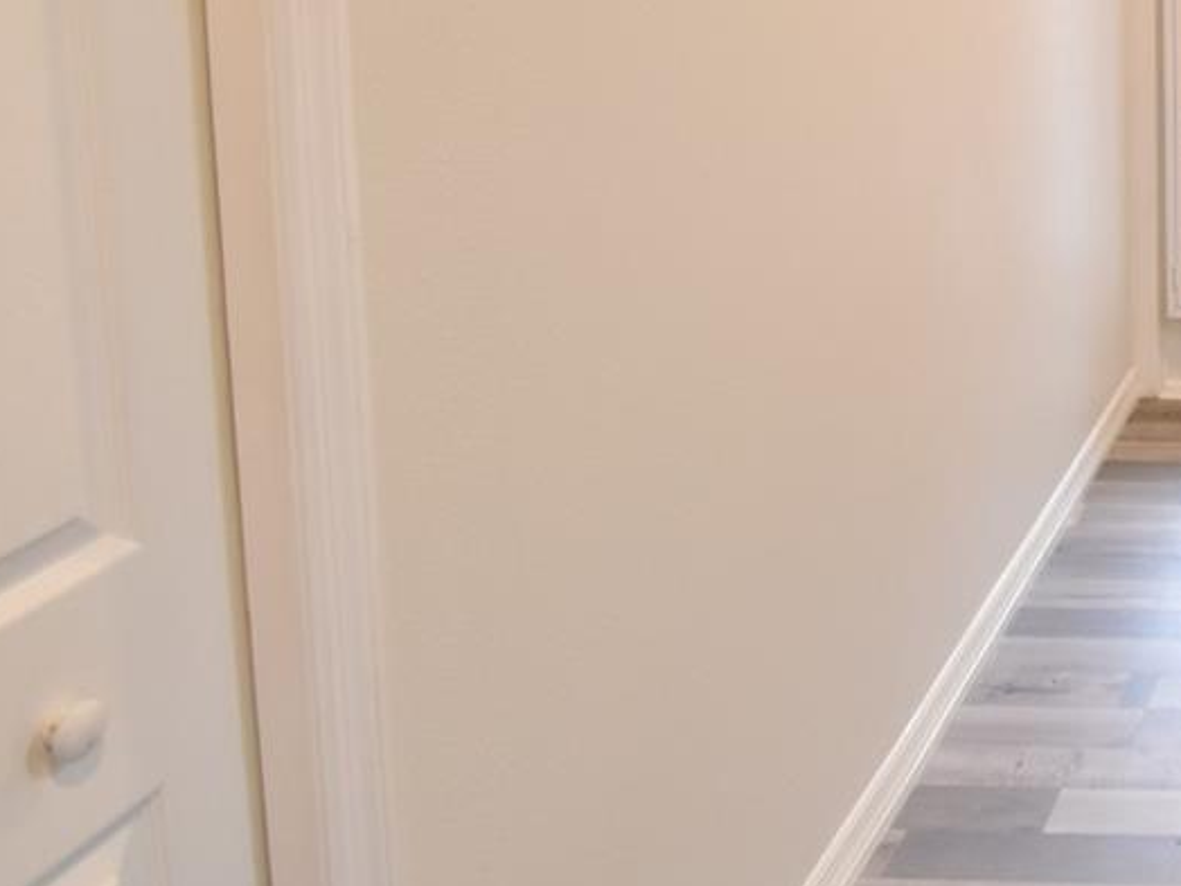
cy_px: -99
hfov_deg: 32.3
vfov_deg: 29.5
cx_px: 1539
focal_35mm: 44
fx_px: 1501
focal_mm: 10
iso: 800
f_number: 3.5
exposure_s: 1/60
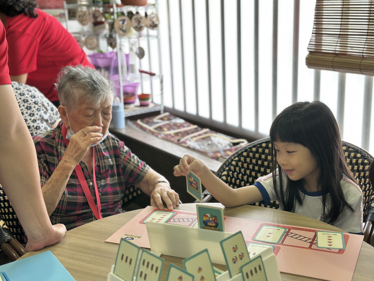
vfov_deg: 30.3
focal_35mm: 48
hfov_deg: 39.7
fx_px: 519
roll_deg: +4.0
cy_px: 140
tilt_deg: -15.9
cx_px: 187
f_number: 1.78
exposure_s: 1/50
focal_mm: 6.86
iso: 100
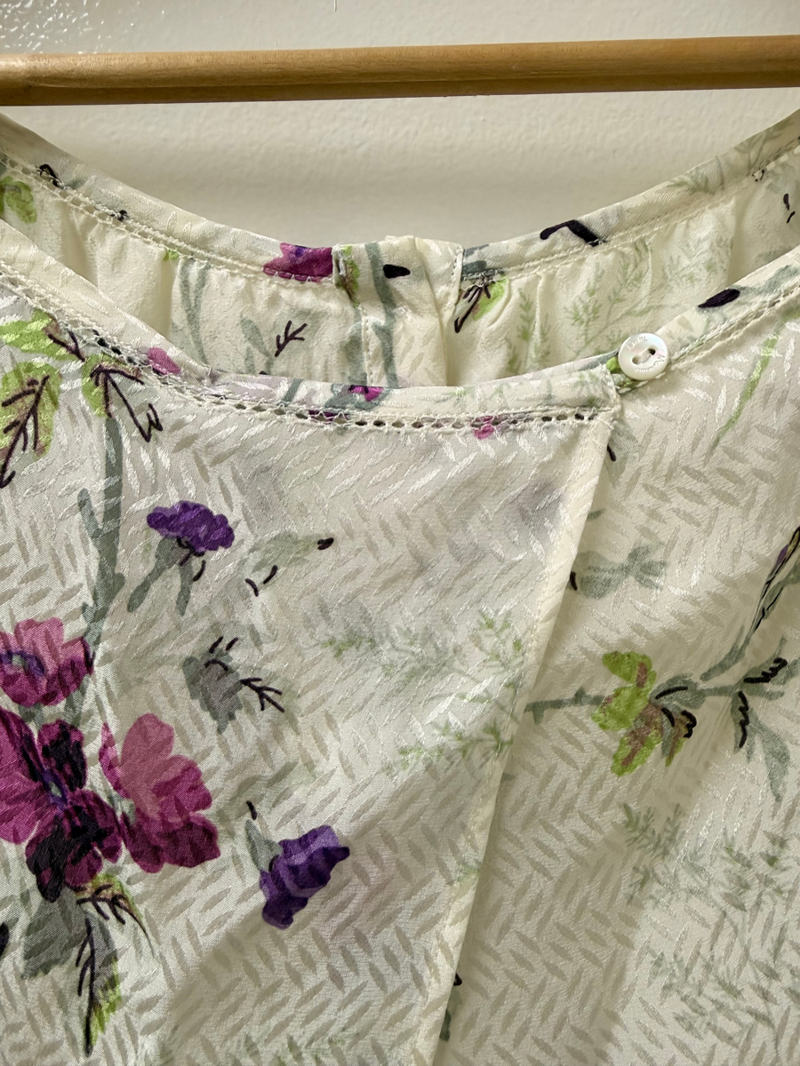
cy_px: 533
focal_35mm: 24
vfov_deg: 71.6
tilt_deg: -0.4
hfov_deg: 56.8
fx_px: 740
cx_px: 400
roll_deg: -1.4
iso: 160
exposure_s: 1/120
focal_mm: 2.22
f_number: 2.2
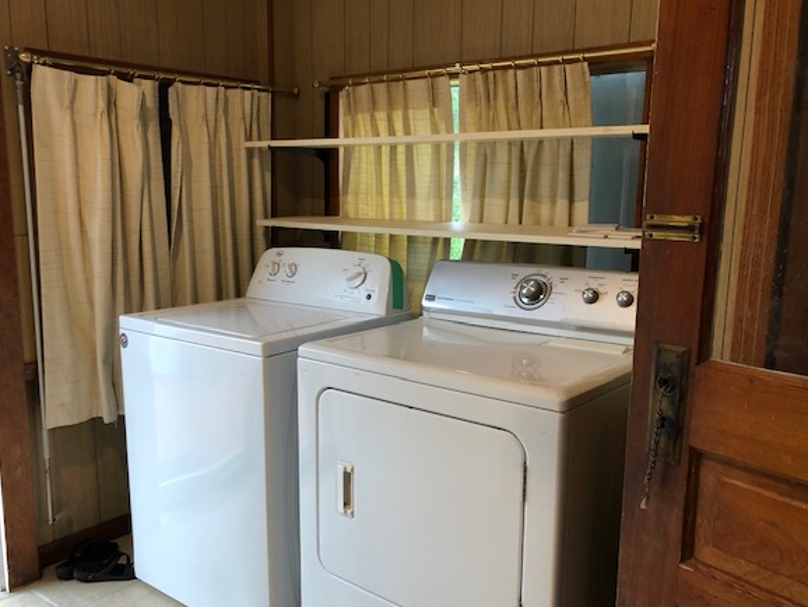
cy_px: 323
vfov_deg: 45.4
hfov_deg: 58.2
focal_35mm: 31
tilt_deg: -12.2
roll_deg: +1.8
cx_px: 362
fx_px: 724
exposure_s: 1/15
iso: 40
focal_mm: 4
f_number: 1.8
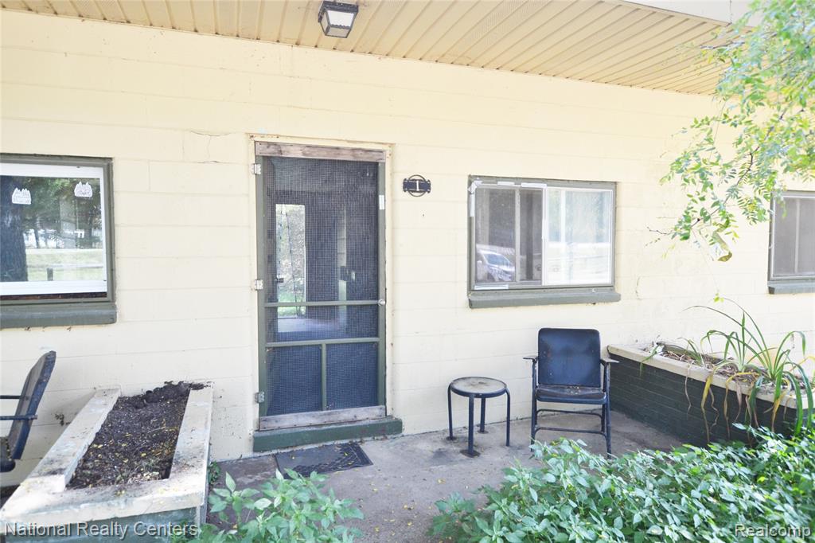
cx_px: 408
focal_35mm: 22
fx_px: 509
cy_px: 272
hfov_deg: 77.3
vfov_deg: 56.1
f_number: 5.6
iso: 400
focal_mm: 15
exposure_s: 1/125
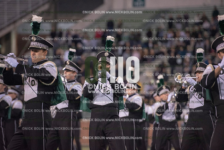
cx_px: 112
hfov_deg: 10.3
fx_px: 1245
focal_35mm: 200
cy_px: 75
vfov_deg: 6.9
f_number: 3.2
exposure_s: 1/1250
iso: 5000
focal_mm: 200
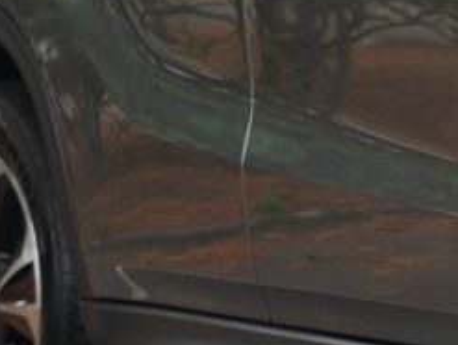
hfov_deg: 4.5
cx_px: 1087
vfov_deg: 3.4
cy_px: -19
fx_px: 5764
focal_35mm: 435
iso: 200
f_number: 4
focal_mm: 70
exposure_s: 1/80
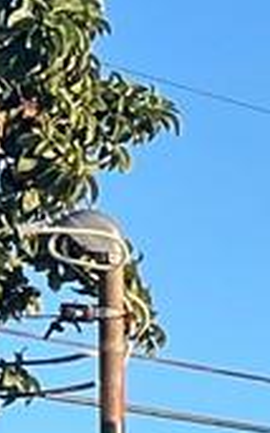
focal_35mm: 257
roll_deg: +0.5
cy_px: 901
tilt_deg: +0.3
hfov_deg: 4.2
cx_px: 1504
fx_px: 3036
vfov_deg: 7.8
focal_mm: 5.7
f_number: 1.5
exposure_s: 1/2008
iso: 50
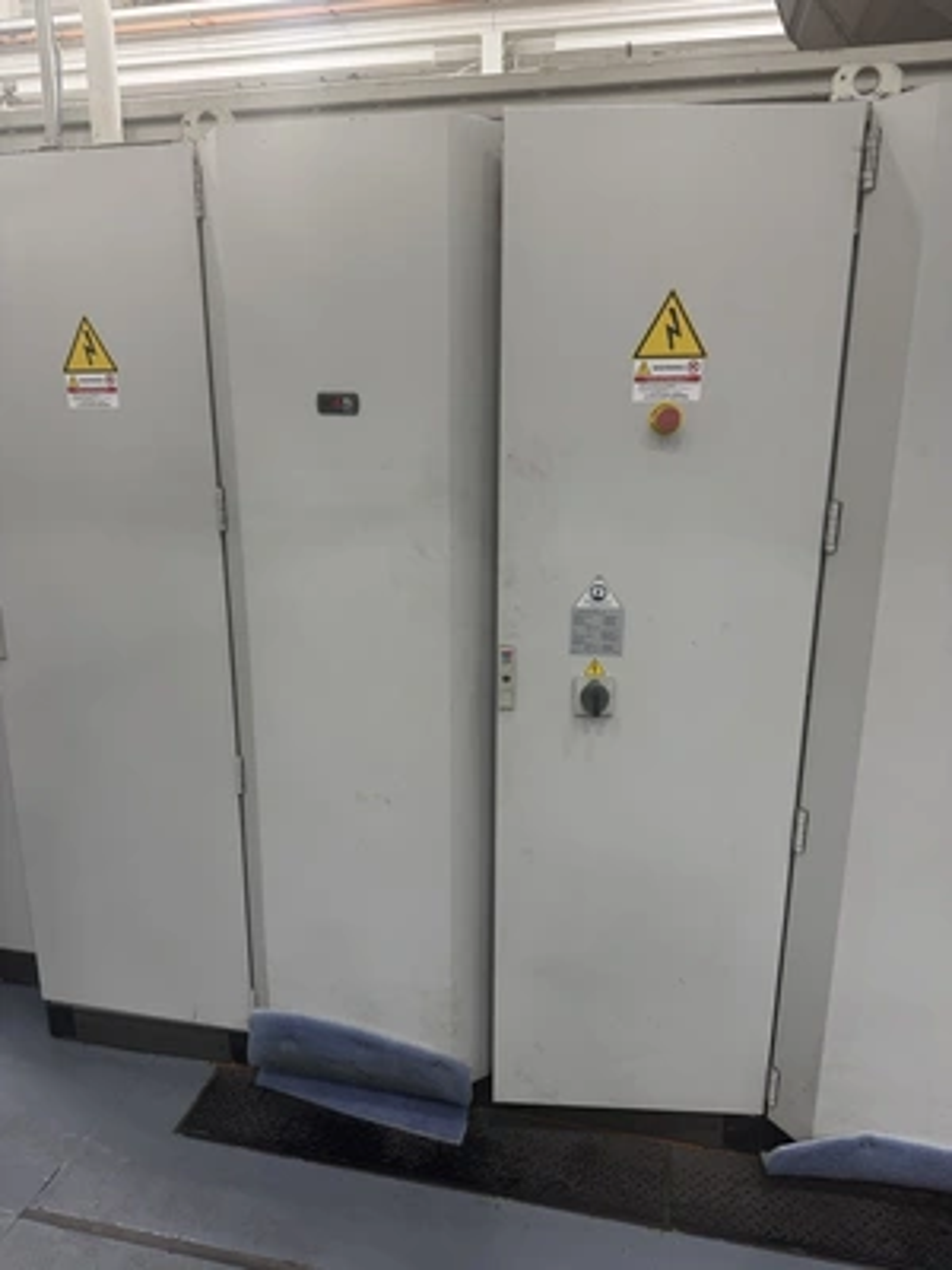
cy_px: 635
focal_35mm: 24
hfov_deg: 56.8
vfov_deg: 71.6
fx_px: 880
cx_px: 476
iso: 125
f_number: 1.78
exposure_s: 1/121
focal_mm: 6.76
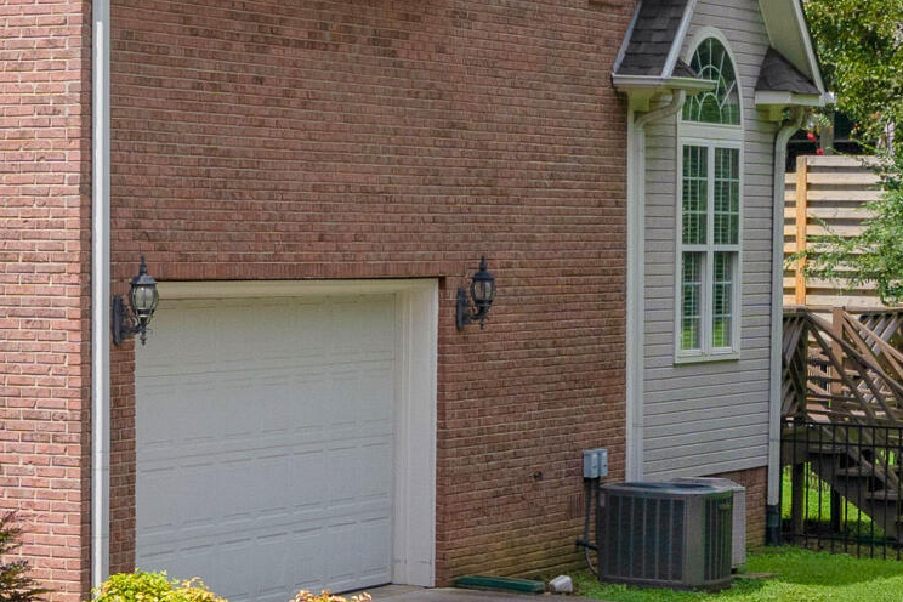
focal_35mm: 129
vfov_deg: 10.6
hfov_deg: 14.7
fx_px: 3235
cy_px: 30
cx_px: -488
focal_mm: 32
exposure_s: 1/1600
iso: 320
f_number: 8
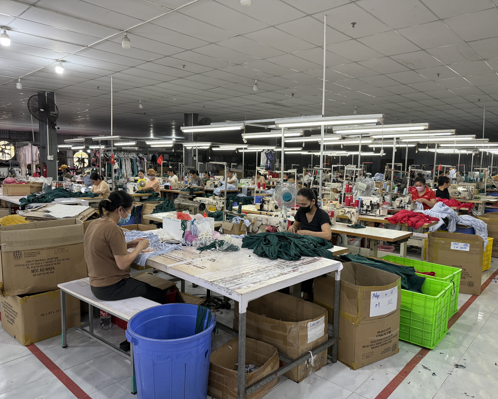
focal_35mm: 25
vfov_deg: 56.8
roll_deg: -1.0
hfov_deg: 68.1
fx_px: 368
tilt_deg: -6.7
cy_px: 200
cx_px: 247
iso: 200
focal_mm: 6.76
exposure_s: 1/100
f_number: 1.78
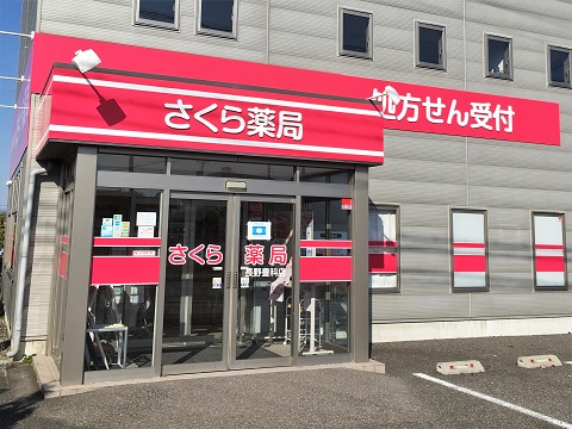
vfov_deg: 48.2
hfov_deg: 61.7
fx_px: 479
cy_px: 214
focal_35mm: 29
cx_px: 286
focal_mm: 4.15
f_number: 2.2
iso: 25
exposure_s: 1/2198
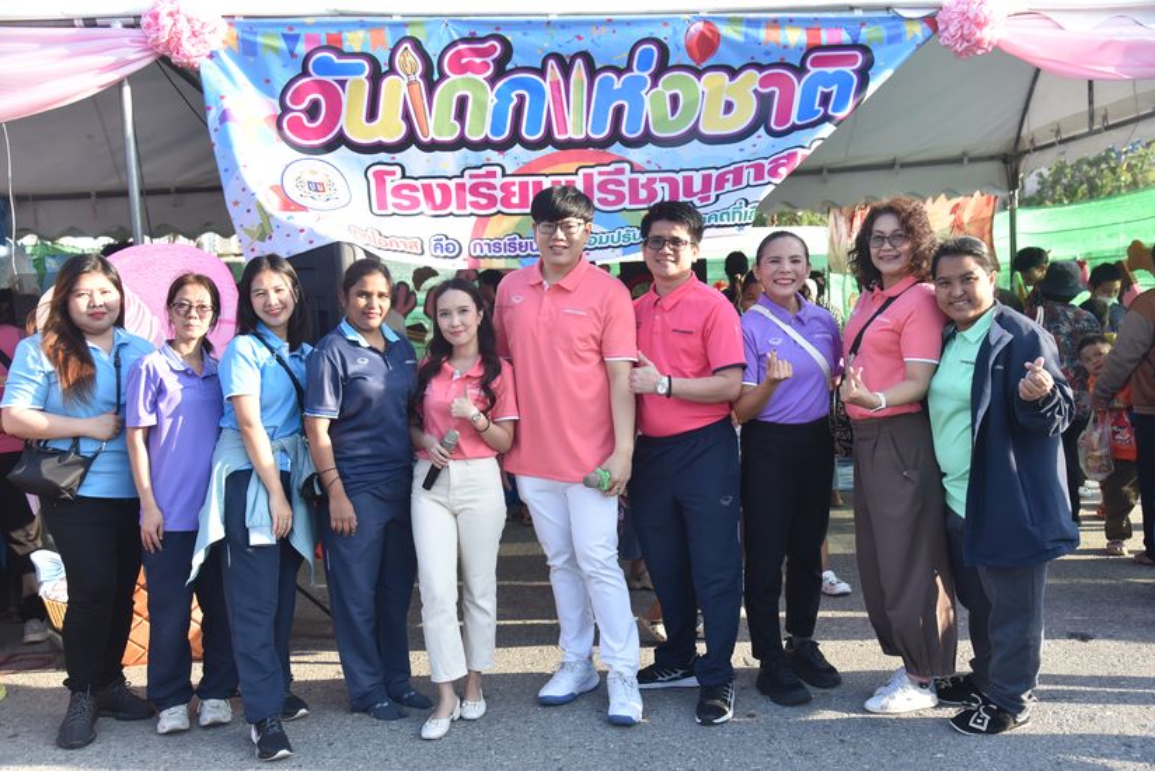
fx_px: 1123
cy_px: 386
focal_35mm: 35
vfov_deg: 37.9
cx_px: 578
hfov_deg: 54.4
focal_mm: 35
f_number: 4
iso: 1600
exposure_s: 1/1250
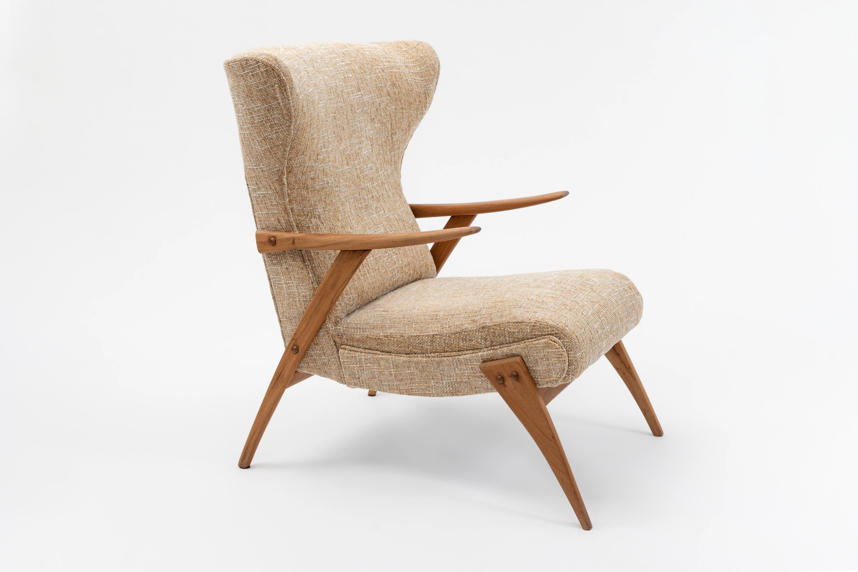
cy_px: 286
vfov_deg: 27.0
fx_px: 1192
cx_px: 429
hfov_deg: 39.6
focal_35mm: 50
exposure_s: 1/80
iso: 250
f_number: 8
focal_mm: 50
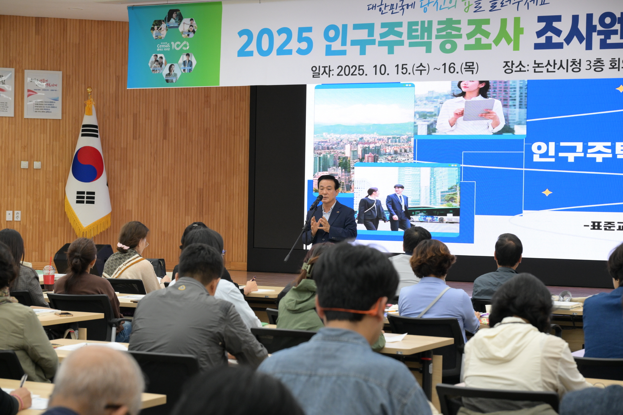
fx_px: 1384
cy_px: 208
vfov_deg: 17.1
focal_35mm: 80
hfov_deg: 25.4
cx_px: 312
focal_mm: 80
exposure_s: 1/200
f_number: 6.3
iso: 2000
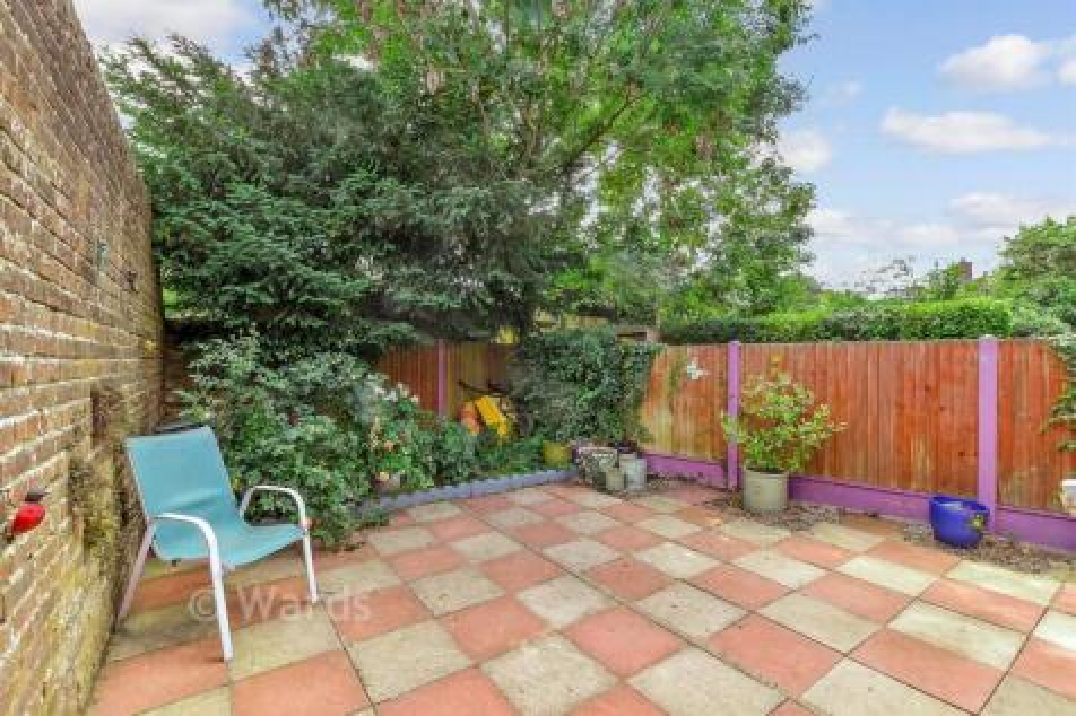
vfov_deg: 77.3
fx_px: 448
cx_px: 538
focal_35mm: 15
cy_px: 358
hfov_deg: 100.4
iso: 160
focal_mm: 10
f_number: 8
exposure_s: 1/30
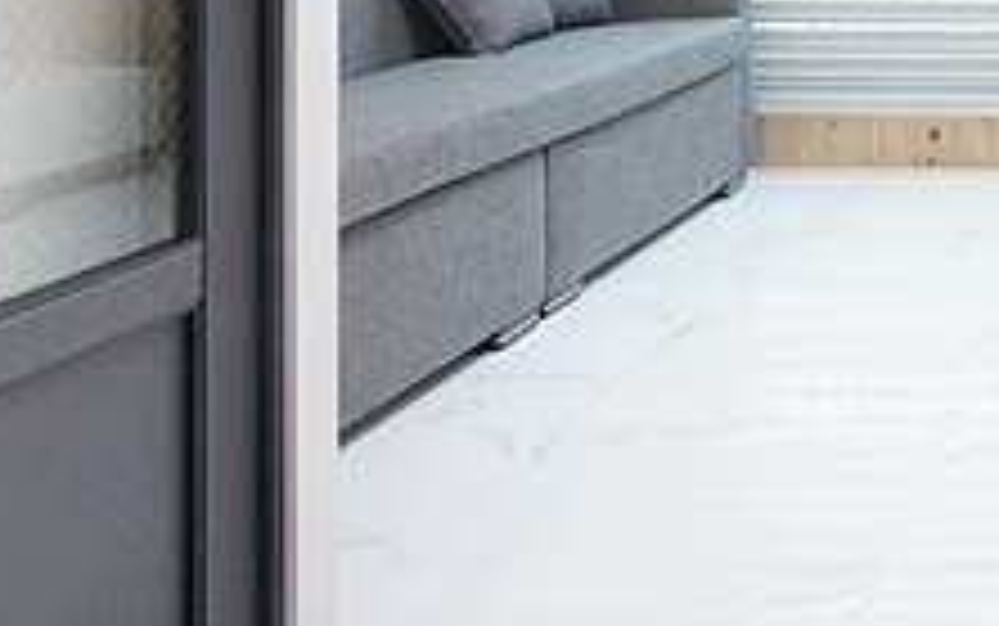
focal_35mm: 55
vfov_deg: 21.0
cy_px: -230
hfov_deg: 29.5
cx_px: 1305
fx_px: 1498
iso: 800
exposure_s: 1/60
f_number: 5
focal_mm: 10
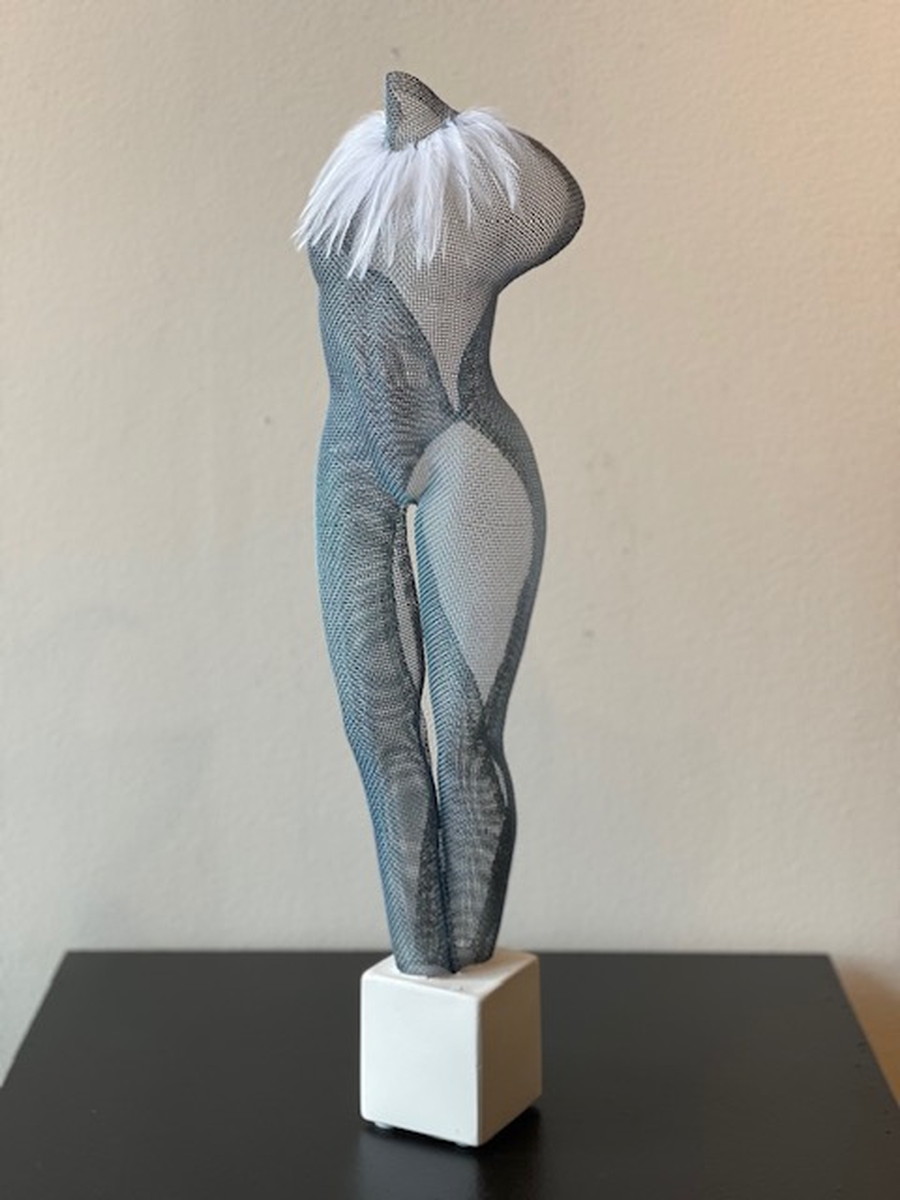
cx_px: 450
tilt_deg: -11.0
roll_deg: +0.4
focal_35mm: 64
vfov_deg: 30.3
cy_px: 600
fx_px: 2219
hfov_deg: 22.9
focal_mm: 7.5
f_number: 2.2
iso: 25
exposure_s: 1/100
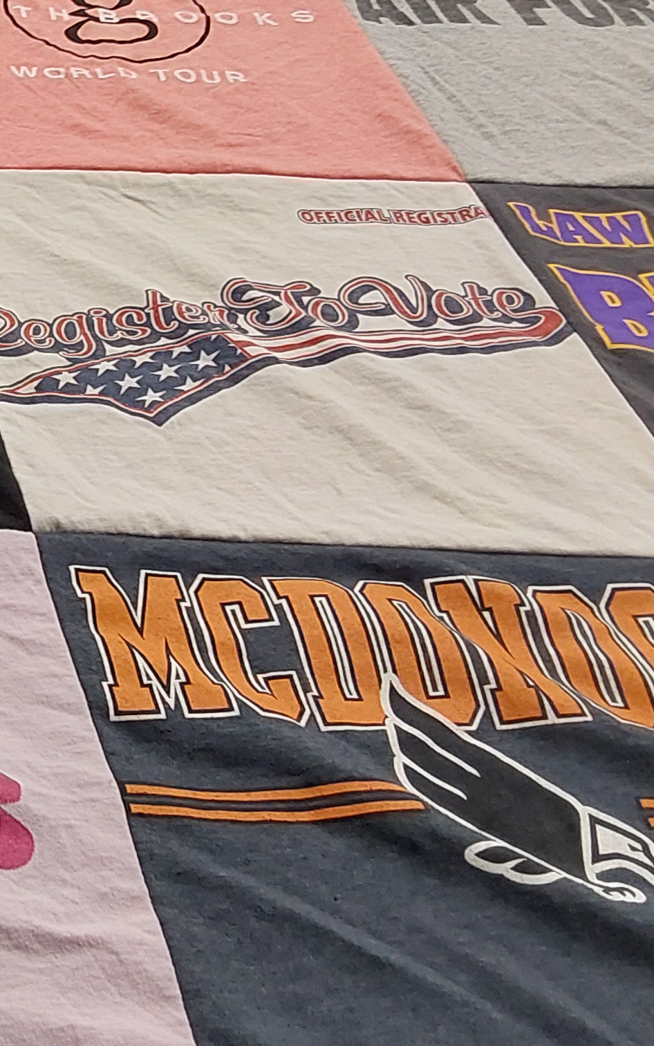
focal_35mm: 64
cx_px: -409
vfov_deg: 31.8
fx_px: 1825
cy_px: 374
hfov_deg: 17.6
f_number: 1.9
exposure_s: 1/60
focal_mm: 2.91
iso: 100
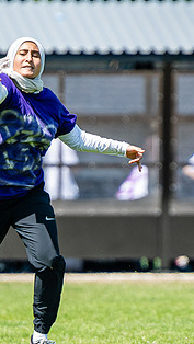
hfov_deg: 1.0
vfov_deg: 1.9
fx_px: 10646
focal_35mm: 1166
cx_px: 75
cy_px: 45
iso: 180
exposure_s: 1/2000
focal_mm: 200
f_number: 3.2
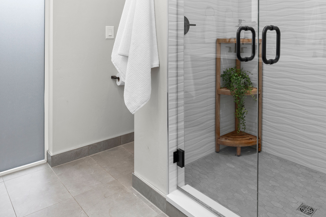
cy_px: 38
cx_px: 234
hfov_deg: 62.7
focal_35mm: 28
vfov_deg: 43.8
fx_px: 254
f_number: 7.1
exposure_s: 1/15
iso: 640
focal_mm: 16
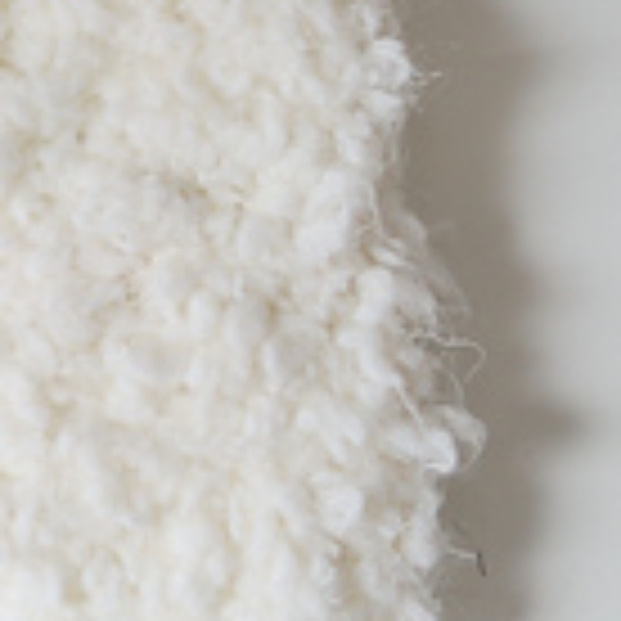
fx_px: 2639
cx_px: -468
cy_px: 101
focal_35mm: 130
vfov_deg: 13.3
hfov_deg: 12.4
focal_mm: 22
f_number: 3.5
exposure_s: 1/125
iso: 100
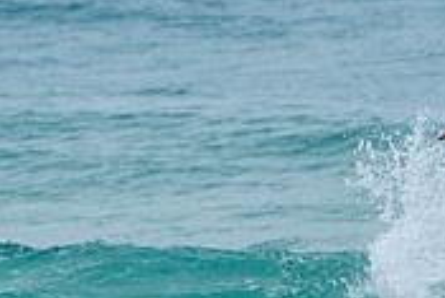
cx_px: 521
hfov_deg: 1.1
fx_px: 22577
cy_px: 338
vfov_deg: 0.8
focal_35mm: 1825
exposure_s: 1/2000
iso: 500
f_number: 8
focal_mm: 400
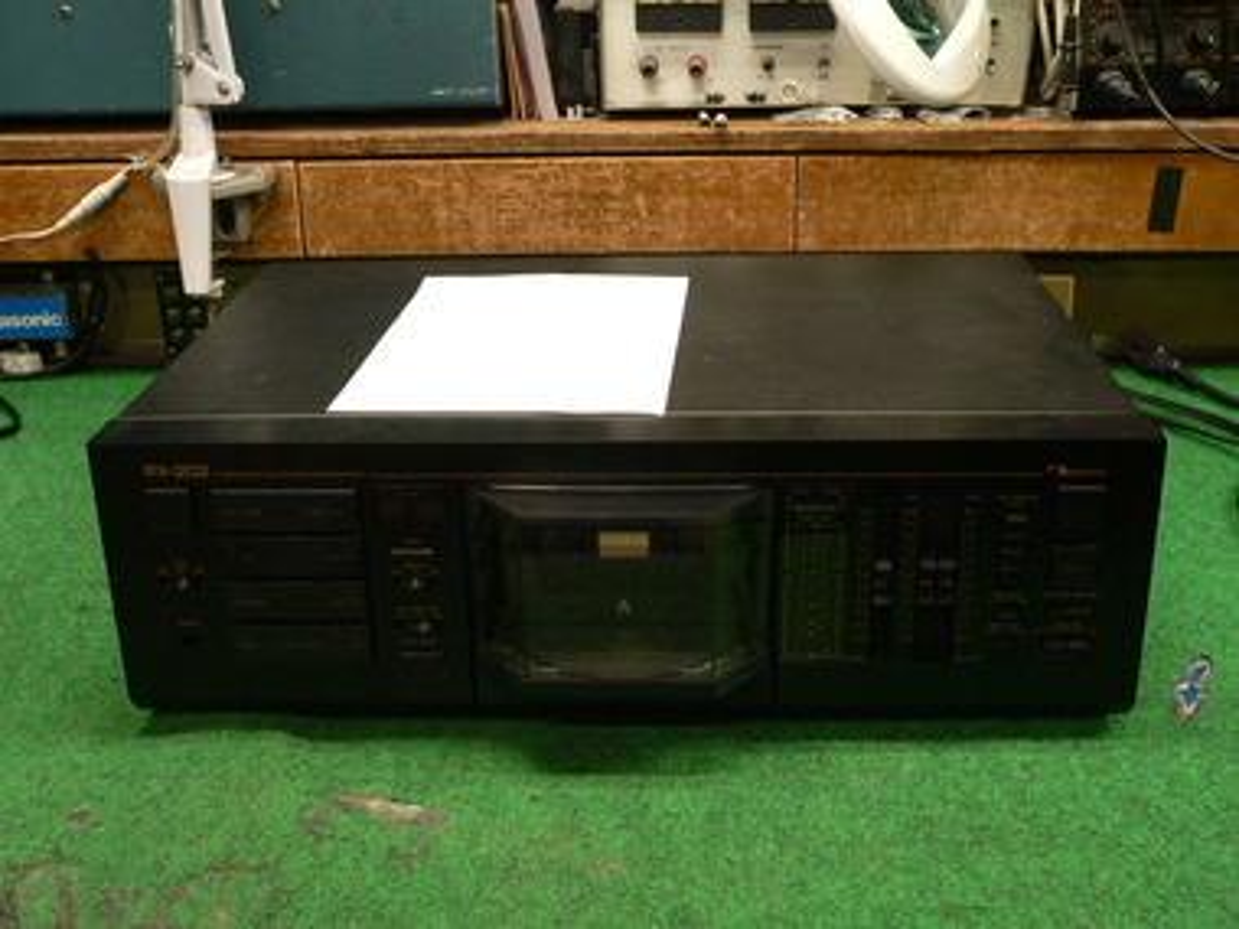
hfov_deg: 44.8
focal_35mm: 42
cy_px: 464
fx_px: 1503
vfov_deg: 34.3
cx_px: 620
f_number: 2.8
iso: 200
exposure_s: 1/15
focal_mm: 7
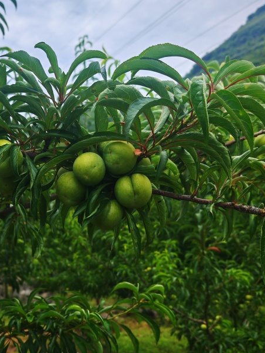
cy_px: 229
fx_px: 490
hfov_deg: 30.0
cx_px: 80
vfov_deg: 39.3
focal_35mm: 48
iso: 50
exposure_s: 1/1800
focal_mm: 6.67
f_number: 1.9
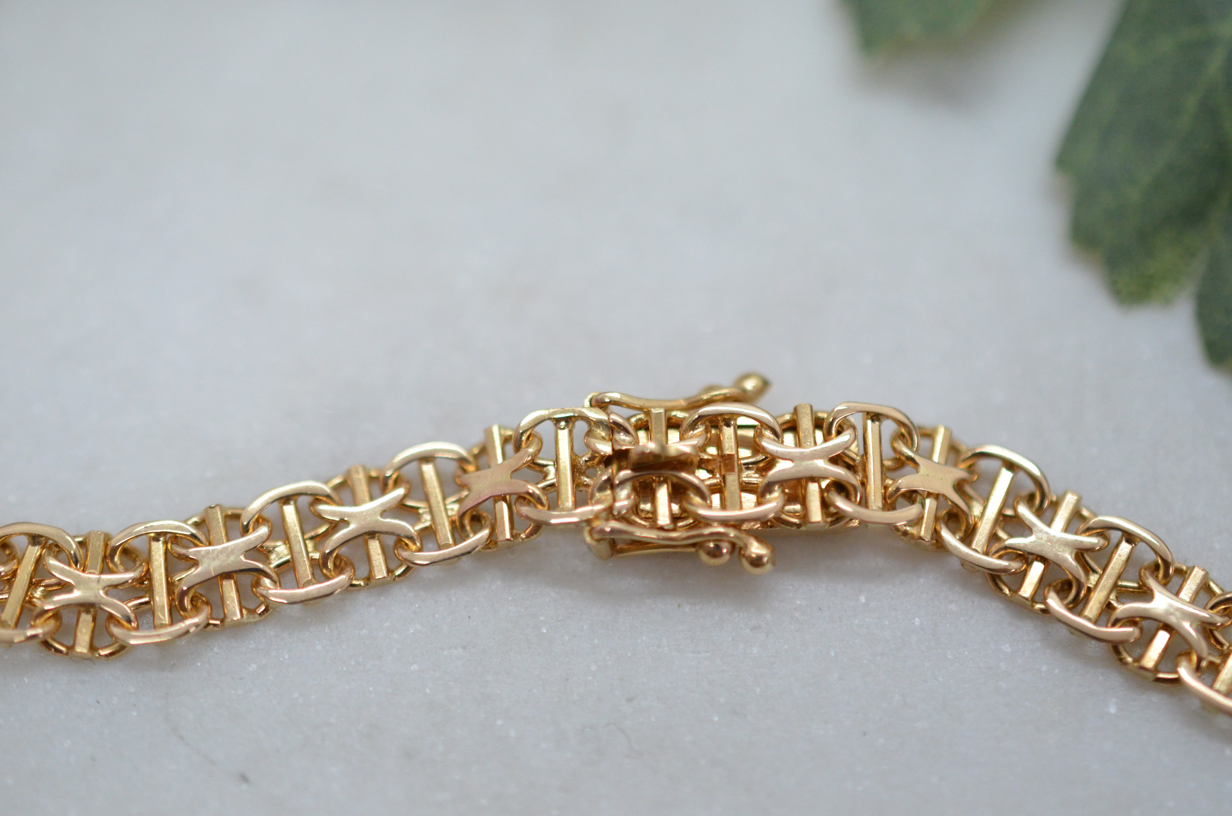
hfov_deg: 33.5
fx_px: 2049
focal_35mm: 60
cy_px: 408
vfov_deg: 22.5
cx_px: 616
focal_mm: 40
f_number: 4
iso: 2500
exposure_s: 1/2000
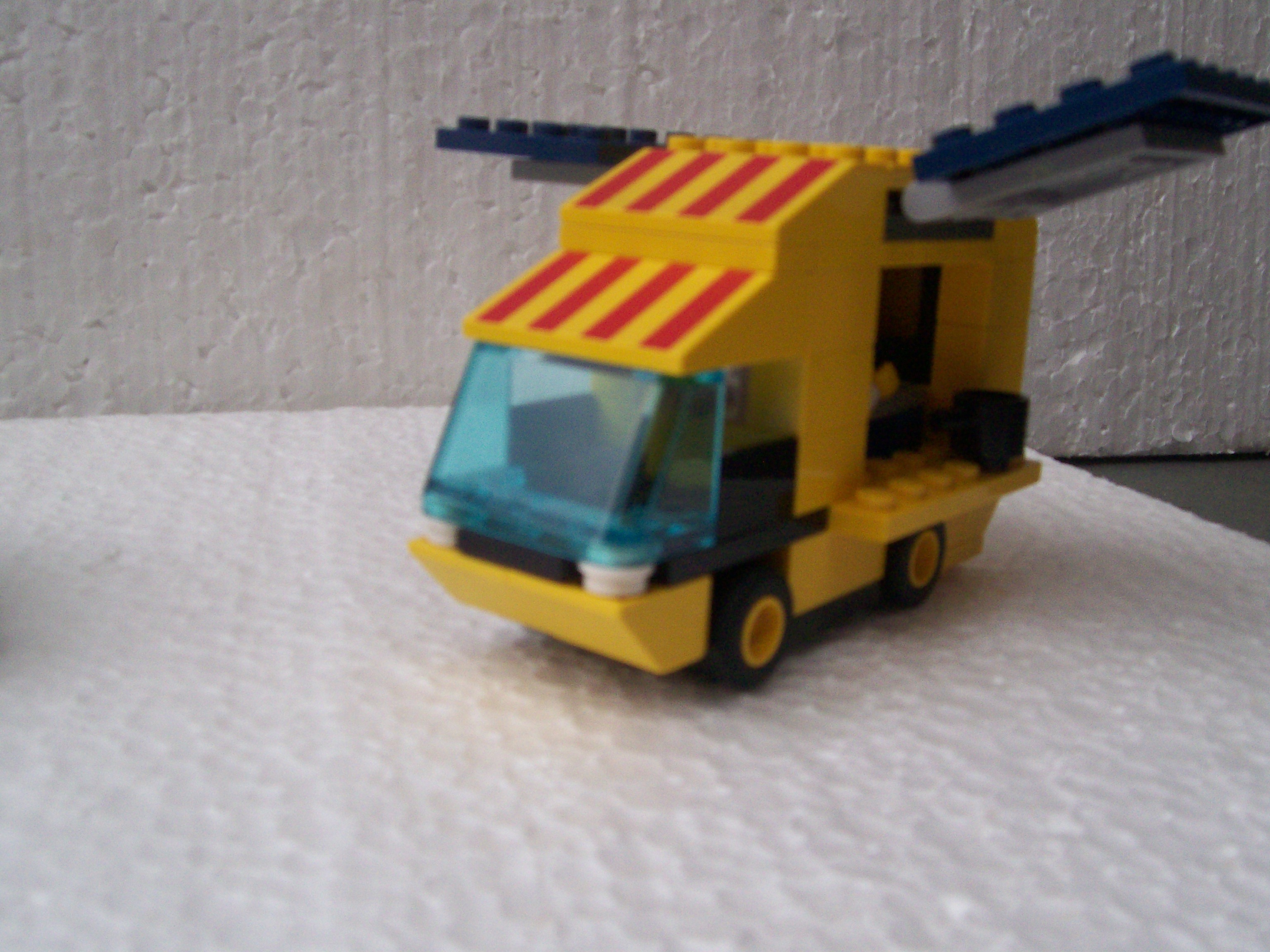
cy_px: 476
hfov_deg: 51.4
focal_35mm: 36
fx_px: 1321
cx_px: 635
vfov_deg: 39.7
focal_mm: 6
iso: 160
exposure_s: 1/374
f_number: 4.8
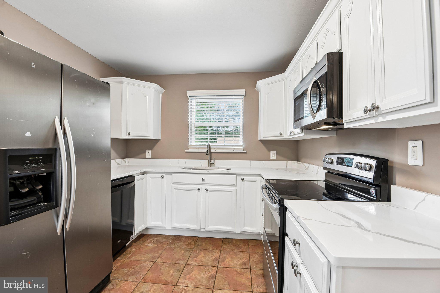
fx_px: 196
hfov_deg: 96.7
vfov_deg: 73.7
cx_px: 220
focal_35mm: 16
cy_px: 146
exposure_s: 1/8
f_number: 8
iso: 400
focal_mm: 16
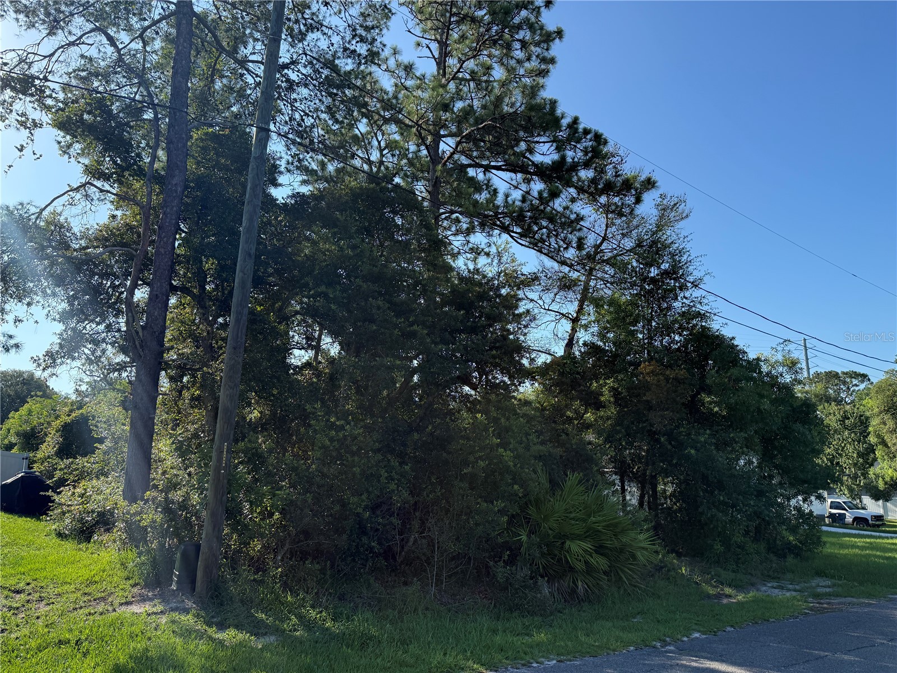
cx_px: 448
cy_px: 336
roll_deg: +0.9
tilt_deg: +11.9
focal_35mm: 24
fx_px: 622
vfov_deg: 56.8
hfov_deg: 71.6
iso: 100
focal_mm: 6.76
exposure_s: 1/3279
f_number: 1.78
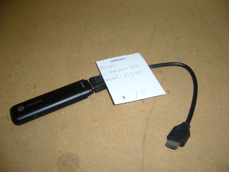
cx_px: 114
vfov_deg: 40.7
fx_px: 232
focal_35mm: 35
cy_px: 86
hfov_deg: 52.6
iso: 80
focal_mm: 5.8
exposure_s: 1/30
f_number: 2.8
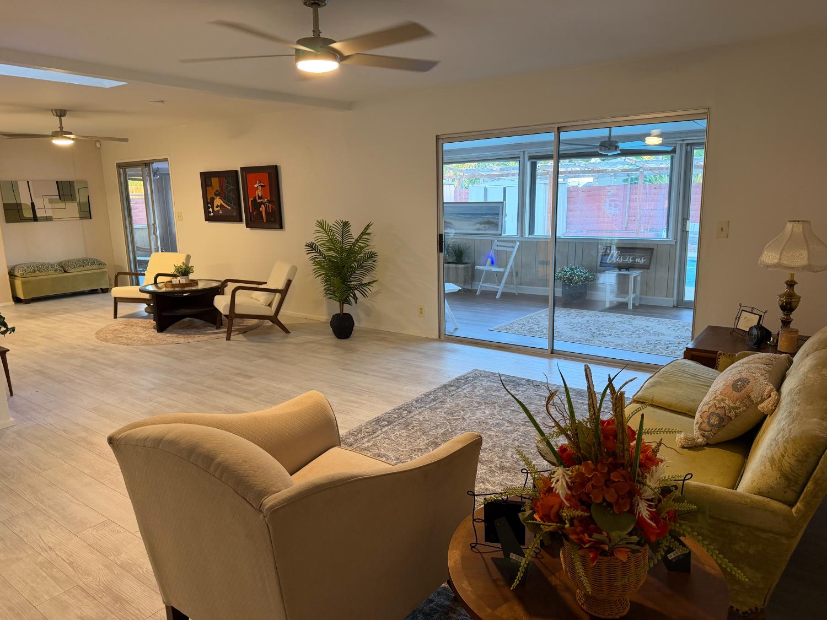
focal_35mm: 24
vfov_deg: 56.8
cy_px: 310
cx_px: 414
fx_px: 573
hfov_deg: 71.6
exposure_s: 1/62
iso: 200
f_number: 1.78
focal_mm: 6.76
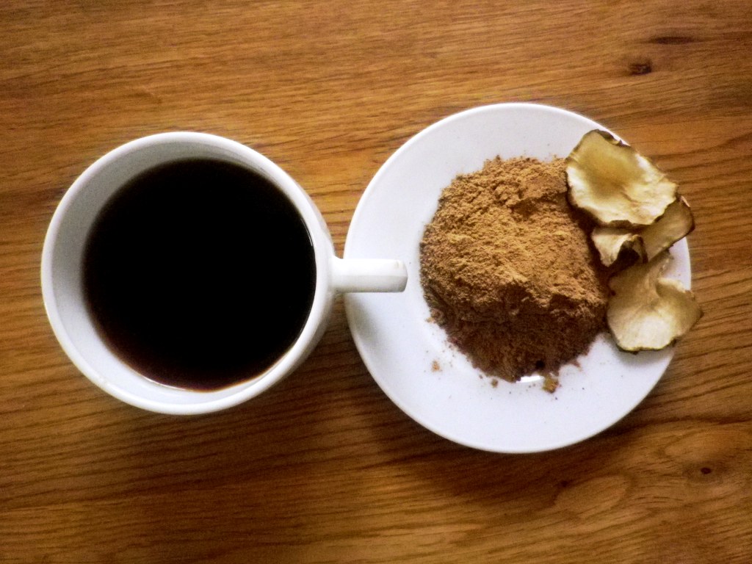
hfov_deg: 63.4
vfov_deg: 49.7
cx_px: 376
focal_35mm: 28
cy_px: 282
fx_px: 608
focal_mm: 5
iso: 800
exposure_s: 1/13
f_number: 3.2
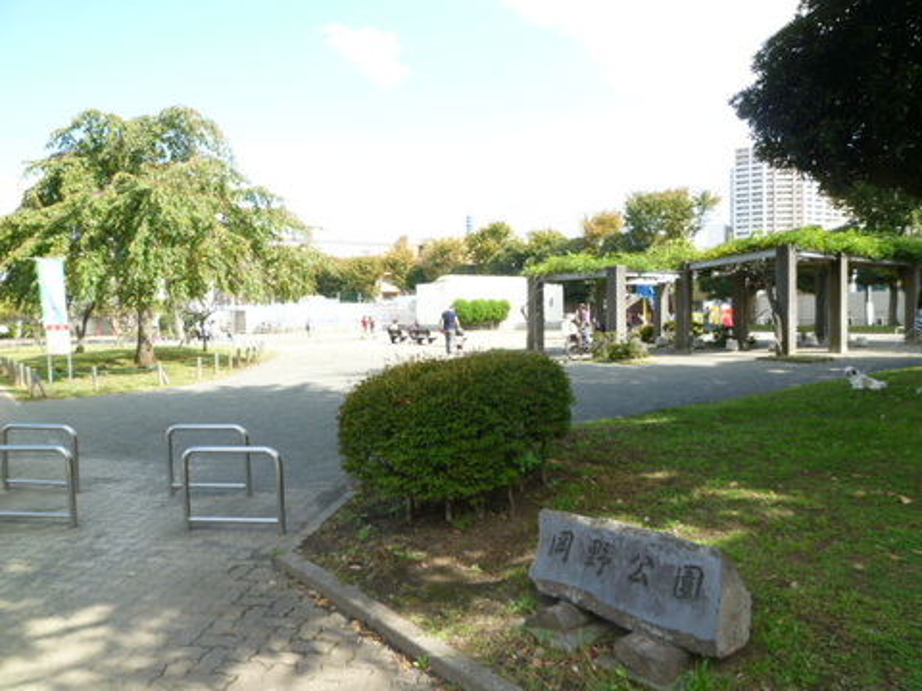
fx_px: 666
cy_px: 346
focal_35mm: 25
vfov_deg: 54.9
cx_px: 461
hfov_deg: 69.4
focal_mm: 4.5
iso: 80
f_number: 4
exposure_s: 1/125
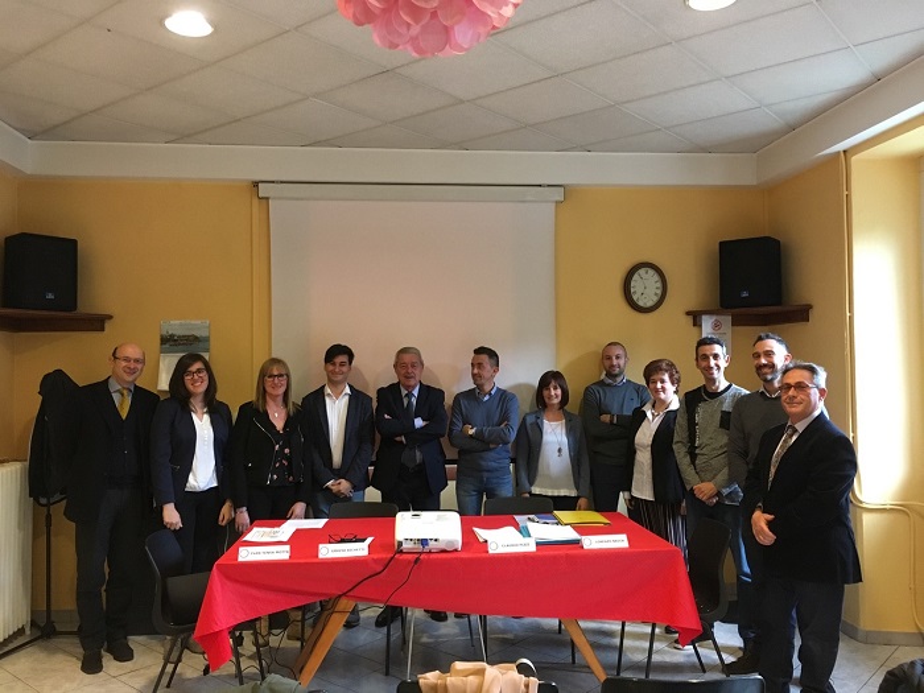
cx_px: 462
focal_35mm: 29
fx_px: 774
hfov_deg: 61.7
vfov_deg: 48.2
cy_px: 346
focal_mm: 4.15
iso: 200
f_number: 2.2
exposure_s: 1/25
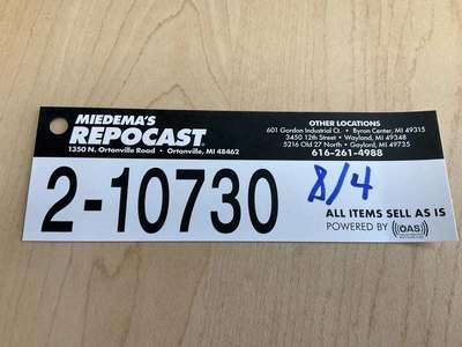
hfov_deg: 61.7
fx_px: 387
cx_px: 231
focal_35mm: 29
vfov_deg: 48.2
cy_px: 174
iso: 64
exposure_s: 1/70
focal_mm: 3
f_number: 1.8
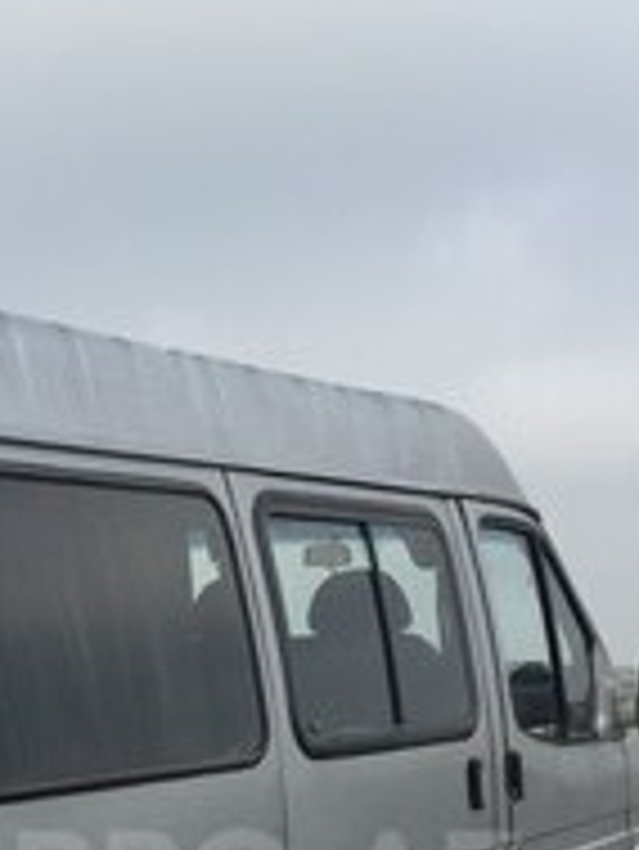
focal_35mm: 76
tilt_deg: -5.6
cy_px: 881
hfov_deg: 19.3
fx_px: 1868
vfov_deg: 24.3
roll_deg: +1.7
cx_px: 176
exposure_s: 1/1041
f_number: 2.2
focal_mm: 4.15
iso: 32
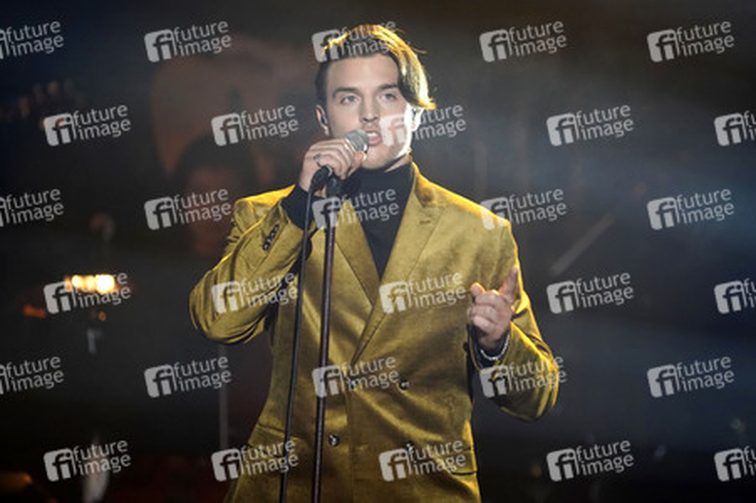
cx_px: 378
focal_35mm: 600
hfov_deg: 3.4
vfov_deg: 2.3
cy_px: 252
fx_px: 12590
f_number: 6.3
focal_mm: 600
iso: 5000
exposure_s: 1/80
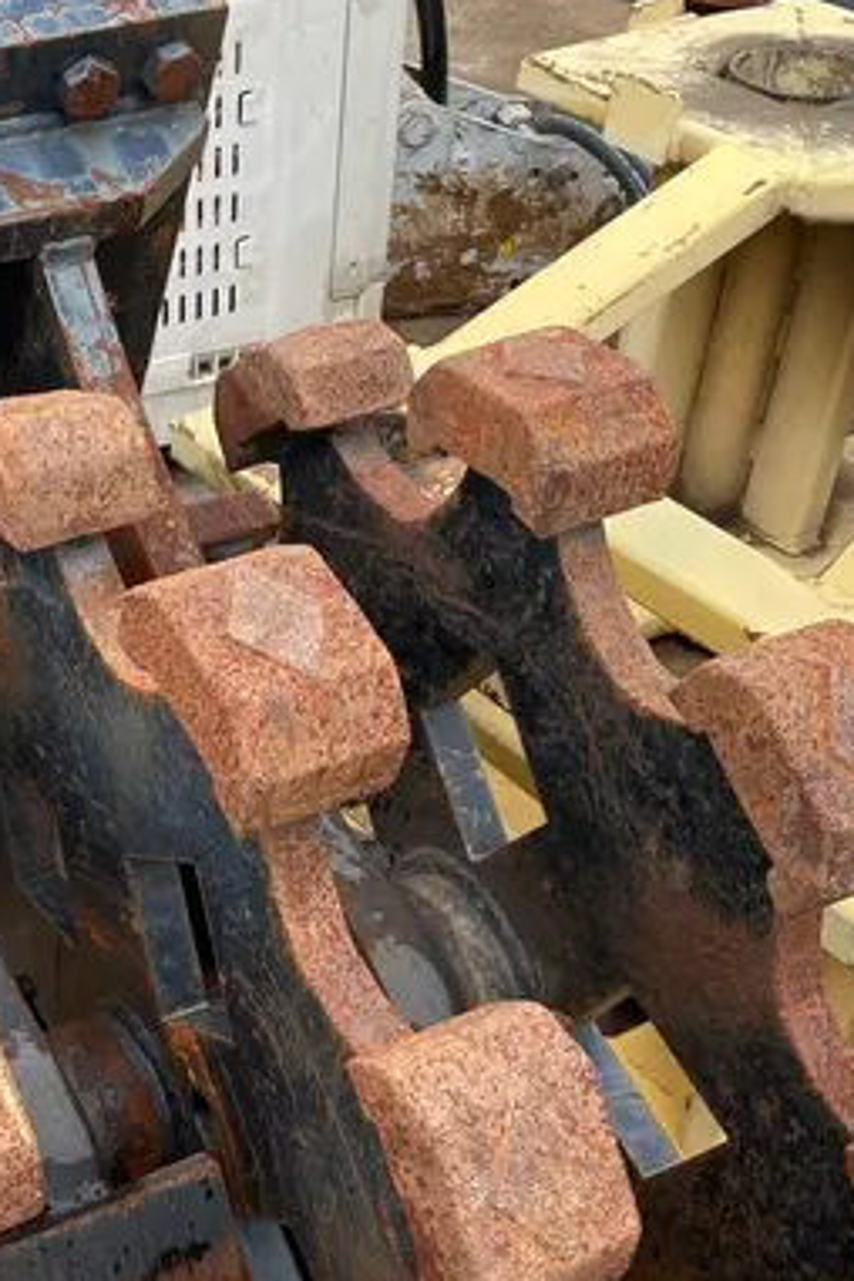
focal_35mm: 52
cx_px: 155
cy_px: 903
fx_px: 1850
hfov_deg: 25.5
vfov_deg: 37.6
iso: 32
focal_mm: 4.2
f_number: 1.6
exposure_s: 1/734
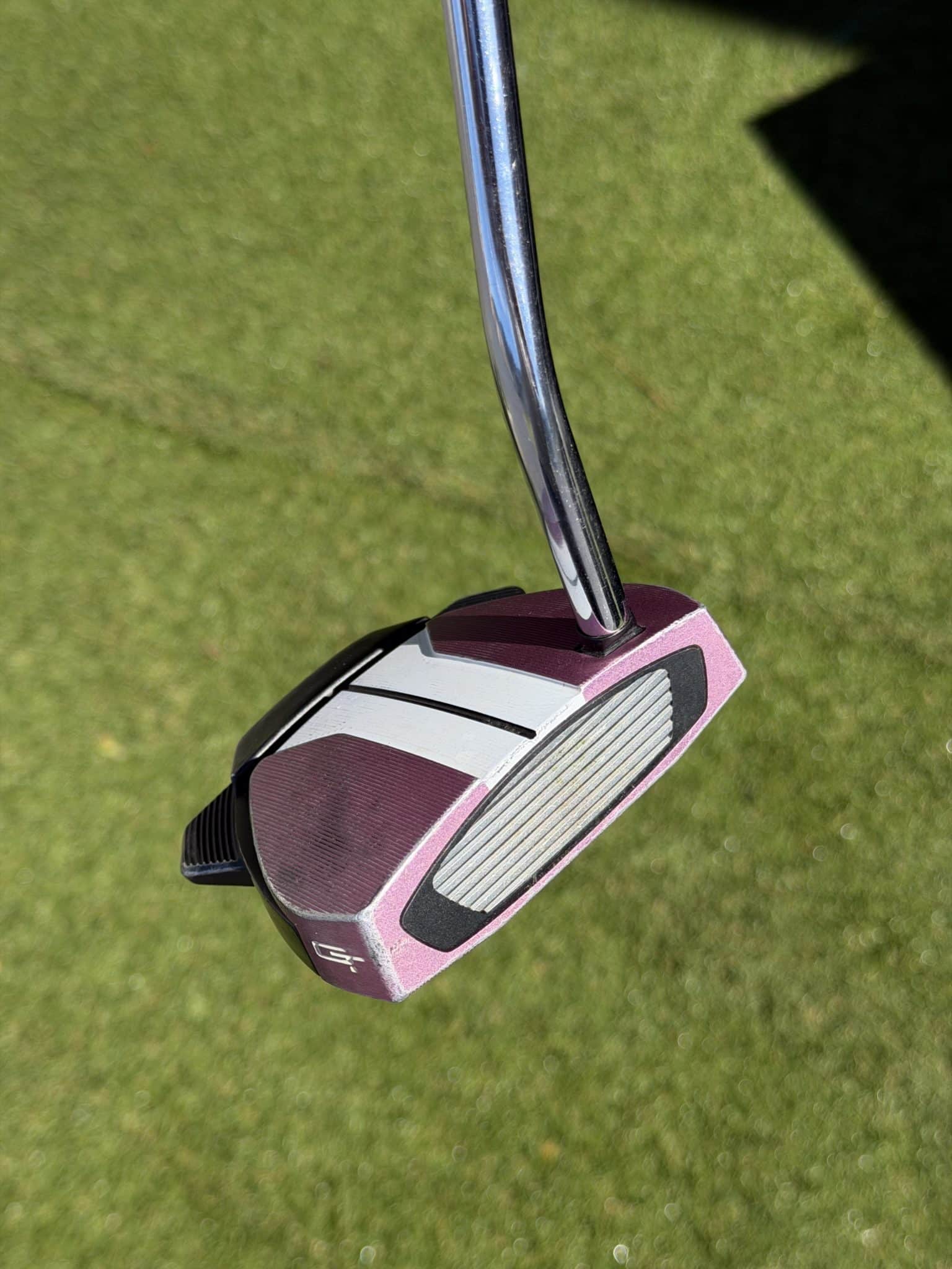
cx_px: 476
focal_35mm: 48
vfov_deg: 39.7
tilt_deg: -61.1
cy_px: 634
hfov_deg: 30.3
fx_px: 1760
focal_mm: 6.76
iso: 64
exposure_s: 1/2762
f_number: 1.78
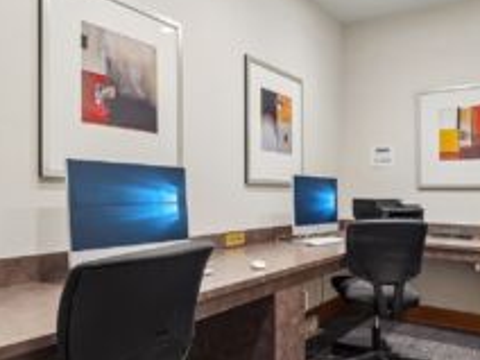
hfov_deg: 61.6
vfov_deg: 48.2
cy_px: 196
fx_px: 402
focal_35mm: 29
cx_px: 229
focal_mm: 16
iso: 1600
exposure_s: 1/15
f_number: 8
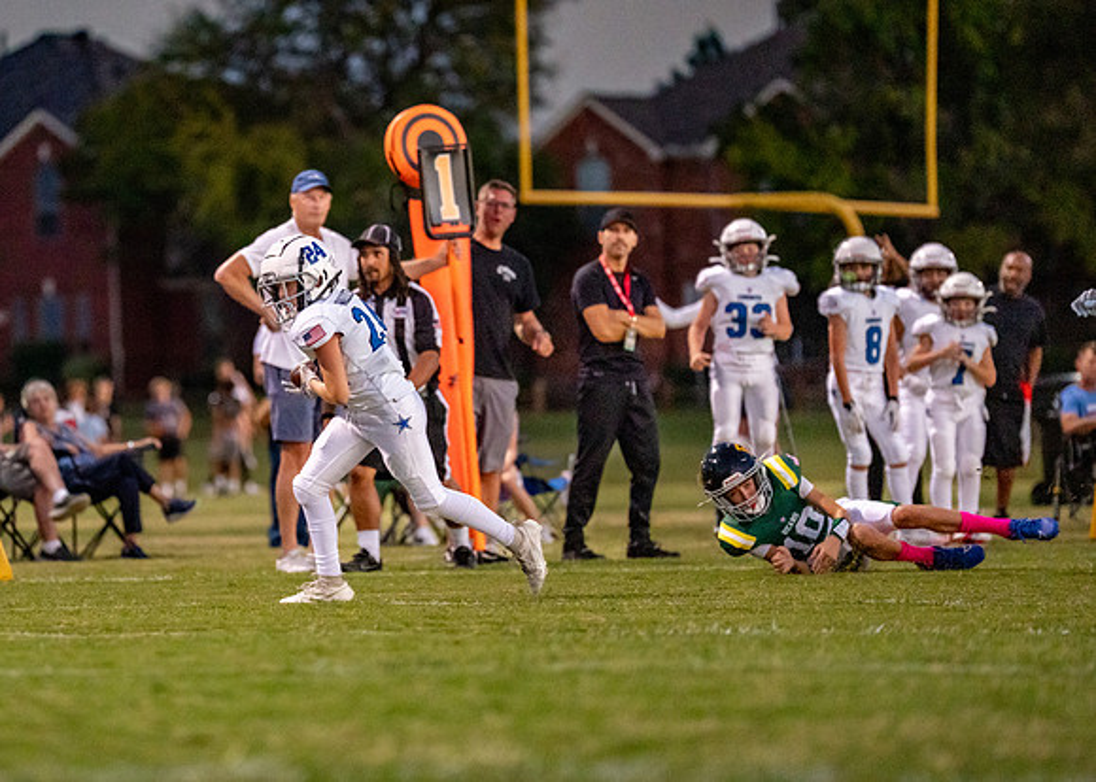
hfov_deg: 7.2
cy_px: 342
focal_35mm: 281
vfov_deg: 5.1
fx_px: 8755
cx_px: 329
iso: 4000
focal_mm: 200
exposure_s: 1/1250
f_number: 2.8
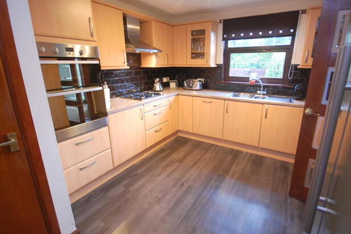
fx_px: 156
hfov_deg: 96.7
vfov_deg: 73.6
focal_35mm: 16
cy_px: 110
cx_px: 187
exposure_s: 1/25
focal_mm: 10
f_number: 4
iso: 800
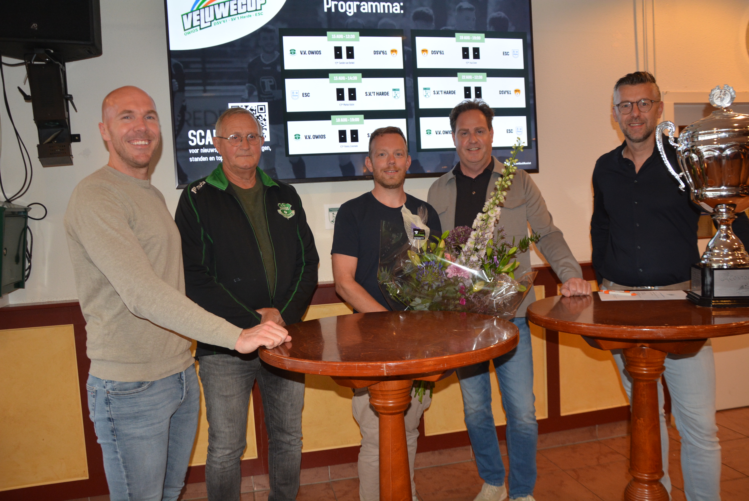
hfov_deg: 67.3
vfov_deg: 48.0
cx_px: 374
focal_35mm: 27
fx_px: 562
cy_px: 250
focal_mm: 18
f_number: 3.5
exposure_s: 1/60
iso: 800
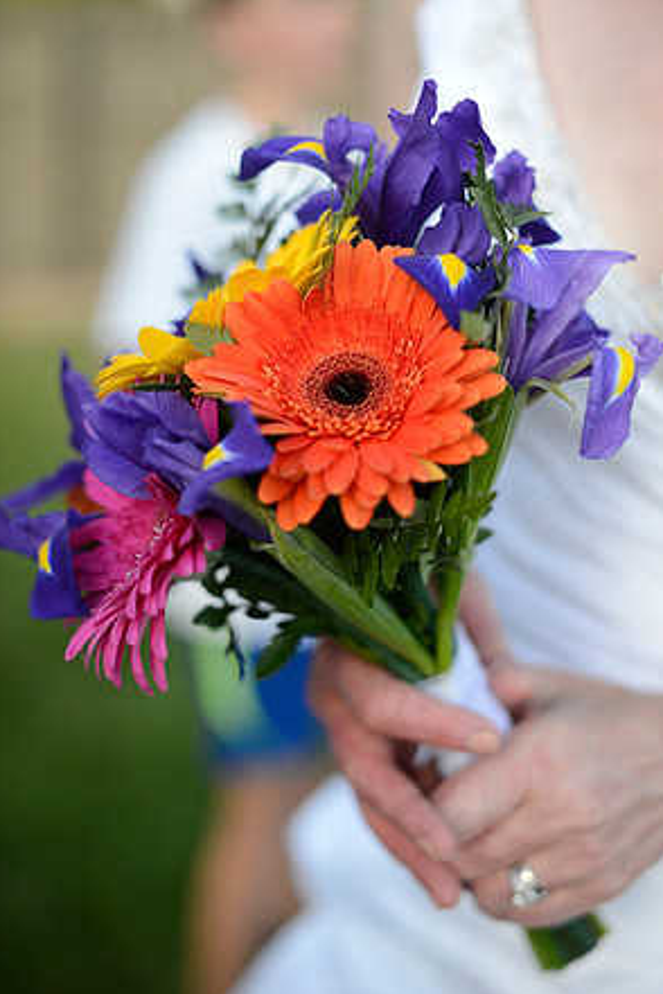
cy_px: 503
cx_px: 329
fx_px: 1409
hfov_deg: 26.5
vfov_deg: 38.9
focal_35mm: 51
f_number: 2.2
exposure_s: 1/640
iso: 400
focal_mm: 50
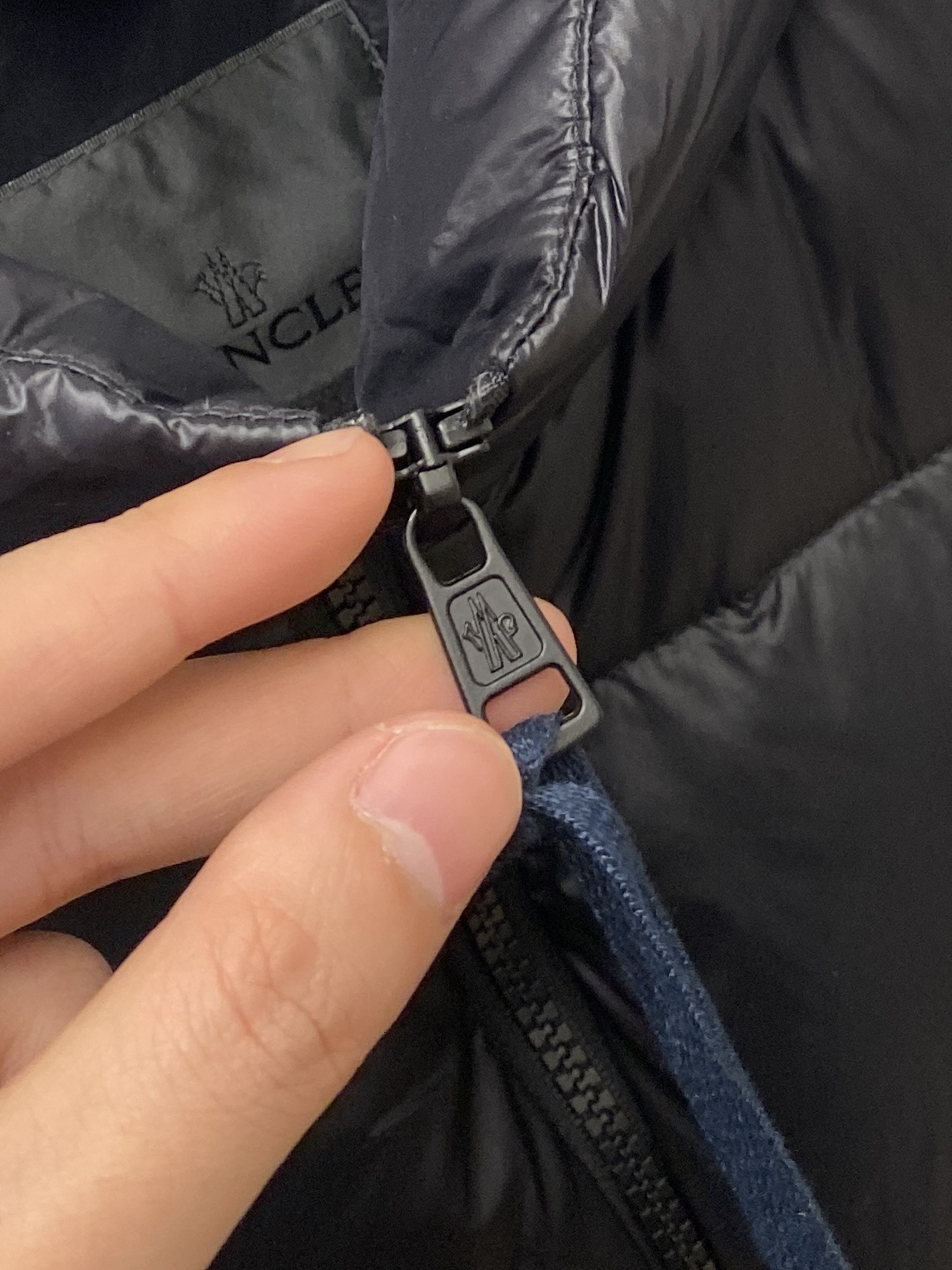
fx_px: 954
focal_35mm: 26
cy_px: 635
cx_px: 476
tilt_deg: -15.5
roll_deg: +20.0
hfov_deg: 53.1
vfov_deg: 67.3
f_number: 1.8
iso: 125
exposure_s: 1/101
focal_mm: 4.25
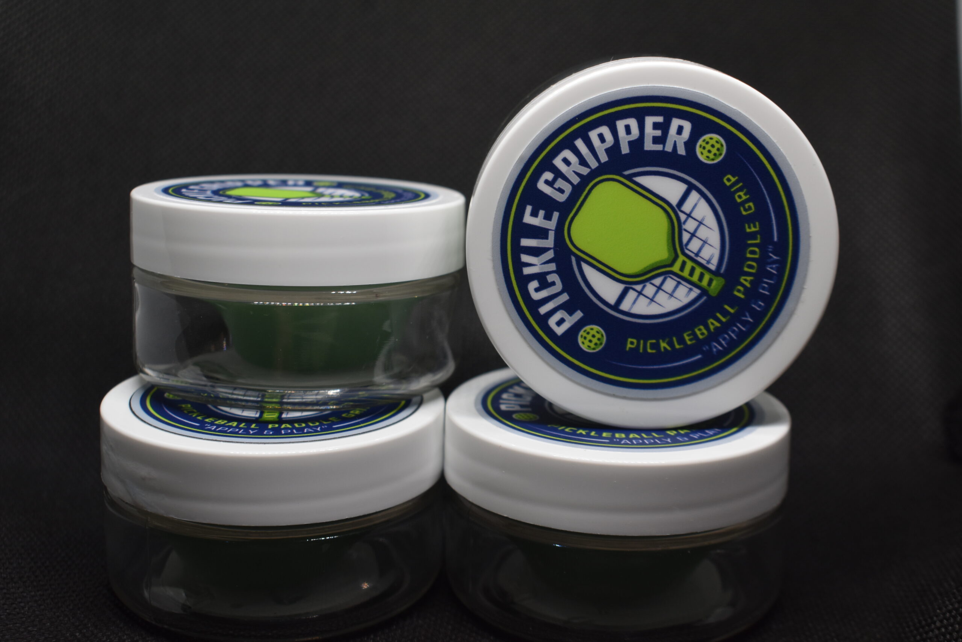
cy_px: 321
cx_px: 481
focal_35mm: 51
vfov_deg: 26.5
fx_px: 1363
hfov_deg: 38.9
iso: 400
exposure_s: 1/60
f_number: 7.1
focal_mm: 34
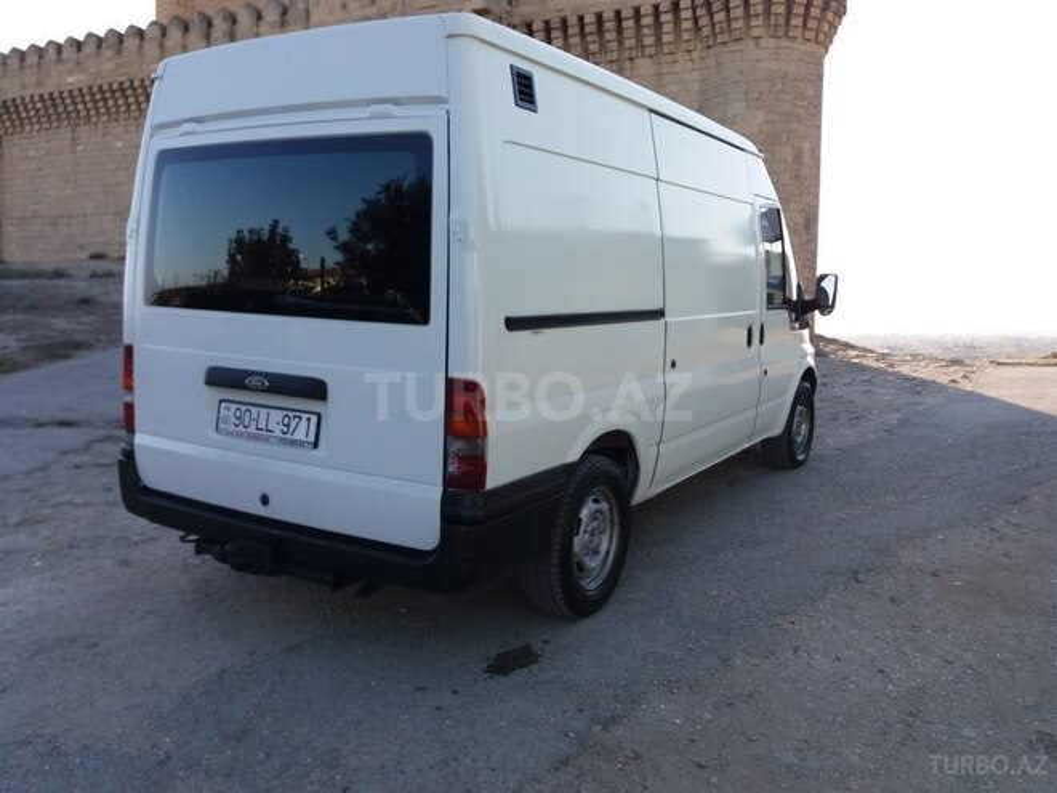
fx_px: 855
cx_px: 528
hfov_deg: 63.4
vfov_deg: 49.7
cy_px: 396
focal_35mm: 28
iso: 64
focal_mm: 3.7
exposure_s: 1/518
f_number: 1.9
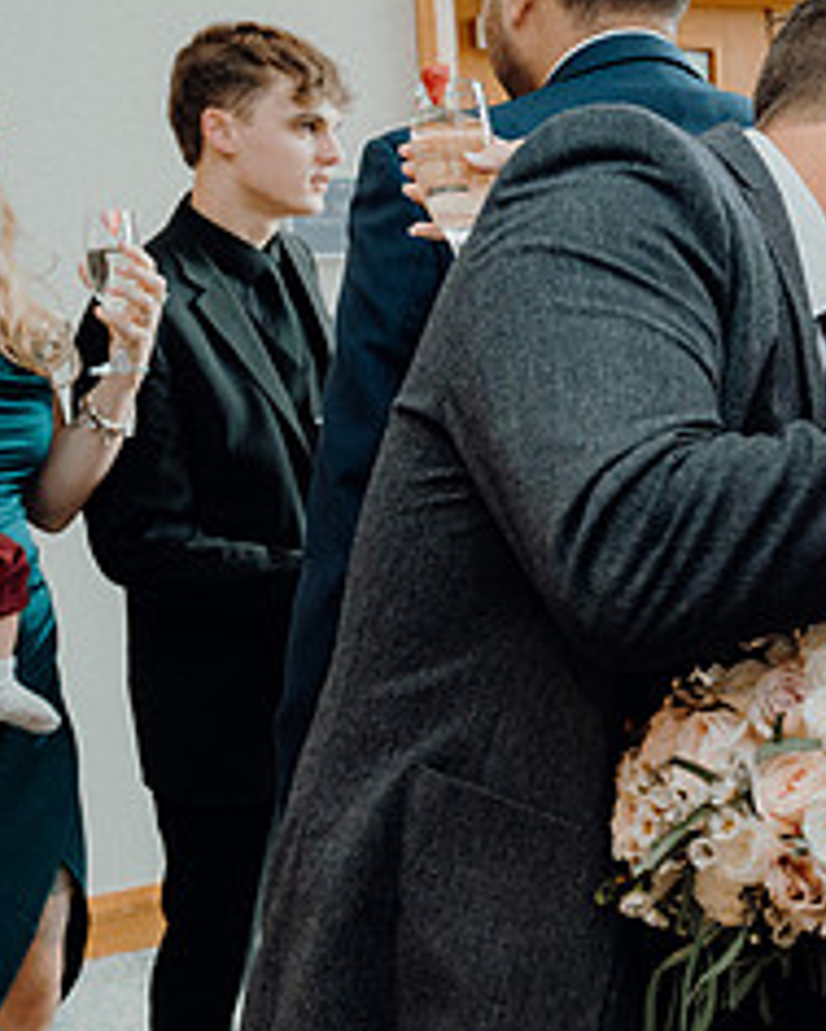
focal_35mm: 60
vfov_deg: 31.4
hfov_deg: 23.2
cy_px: 509
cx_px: 1005
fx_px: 1832
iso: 2500
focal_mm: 26
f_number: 3.5
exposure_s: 1/200
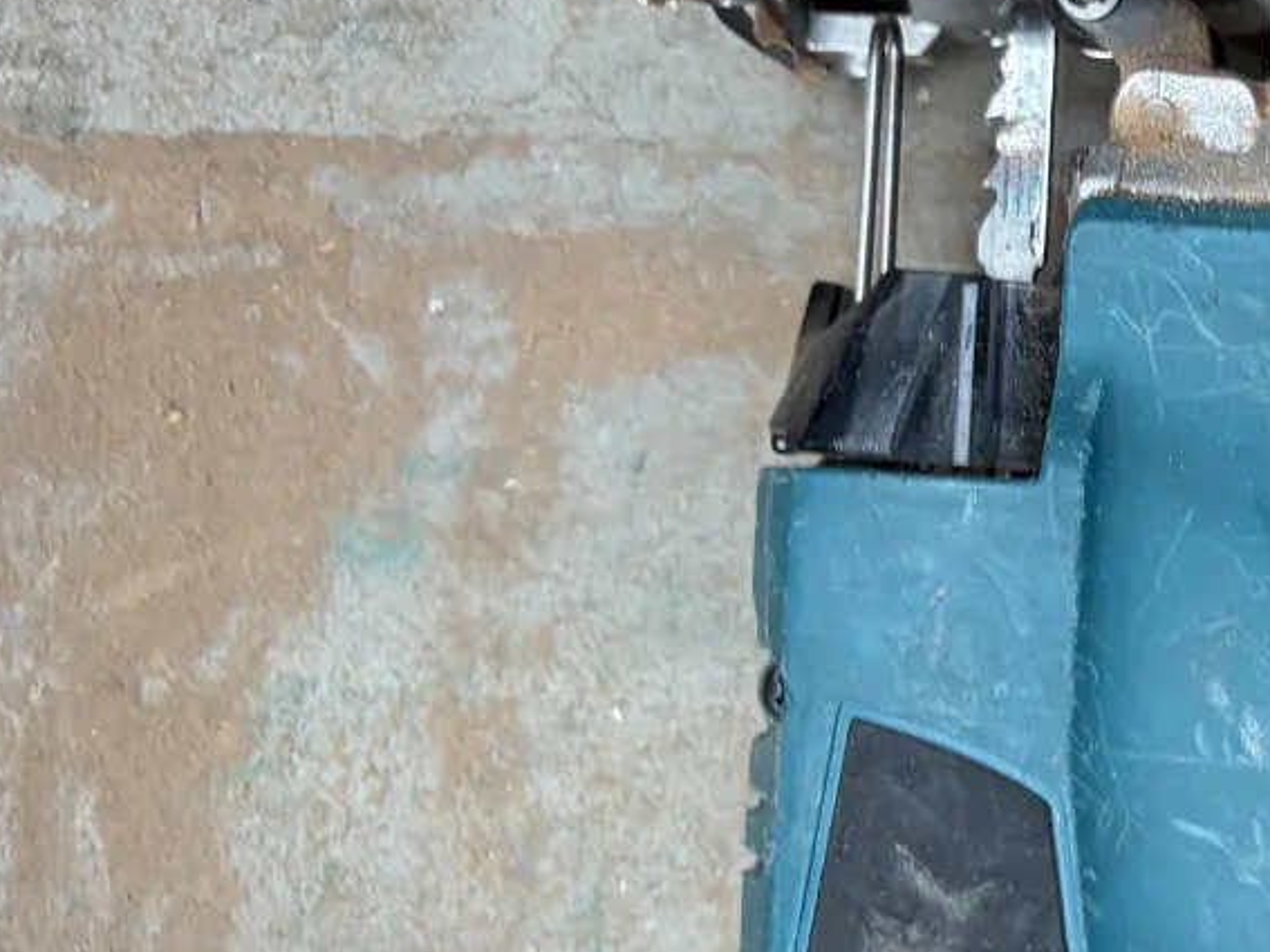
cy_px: 683
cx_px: 1902
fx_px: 3228
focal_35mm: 88
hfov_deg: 19.4
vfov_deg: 16.7
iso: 32
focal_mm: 5.96
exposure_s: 1/100
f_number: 1.6
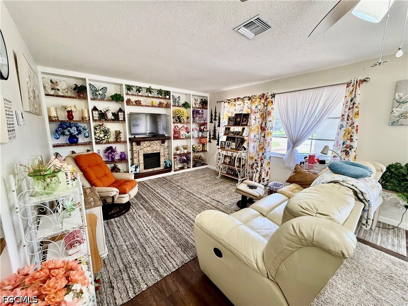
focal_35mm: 14
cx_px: 204
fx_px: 165
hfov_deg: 102.1
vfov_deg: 85.7
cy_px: 153
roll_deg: -1.1
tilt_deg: -10.2
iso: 250
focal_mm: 2.22
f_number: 2.2
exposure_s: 1/120
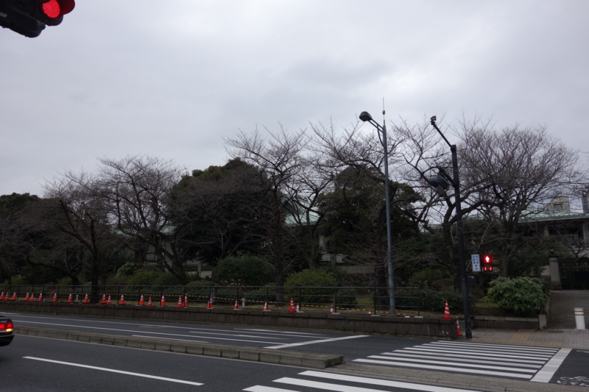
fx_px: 458
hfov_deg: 65.5
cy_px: 196
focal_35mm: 28
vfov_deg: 46.4
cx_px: 294
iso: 320
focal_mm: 10.4
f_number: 5.6
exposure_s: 1/250
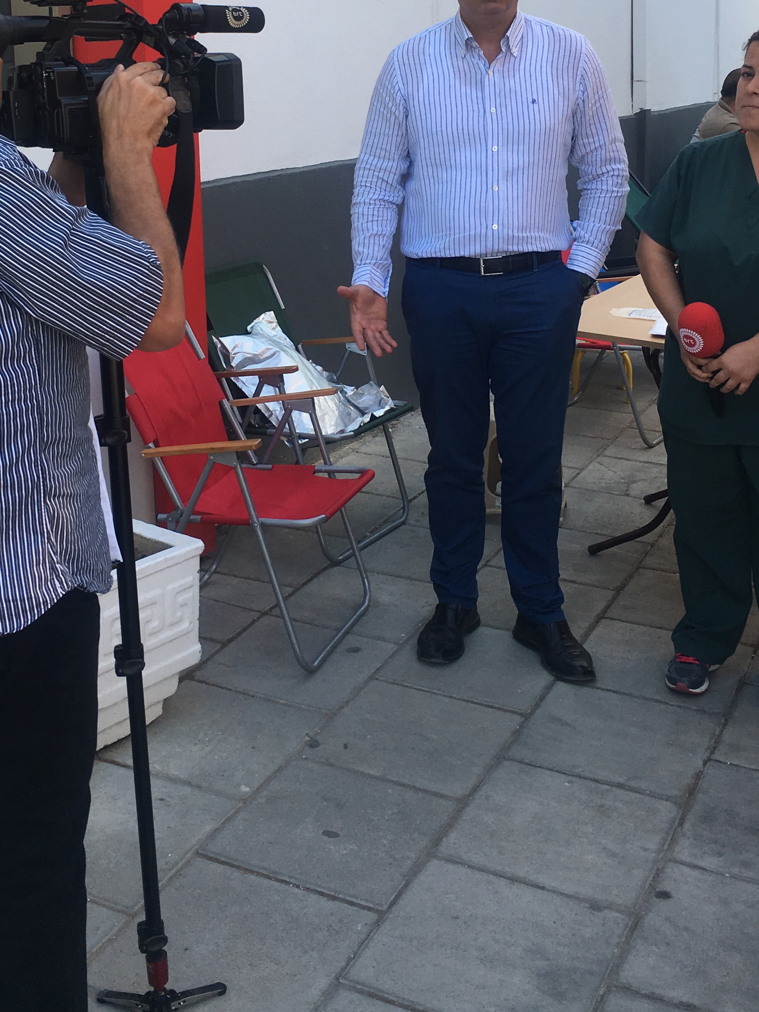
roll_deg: +1.7
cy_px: 290
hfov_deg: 30.8
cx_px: 308
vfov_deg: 39.6
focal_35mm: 47
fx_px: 1374
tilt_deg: -8.8
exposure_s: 1/285
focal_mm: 4.15
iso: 25
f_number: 2.2
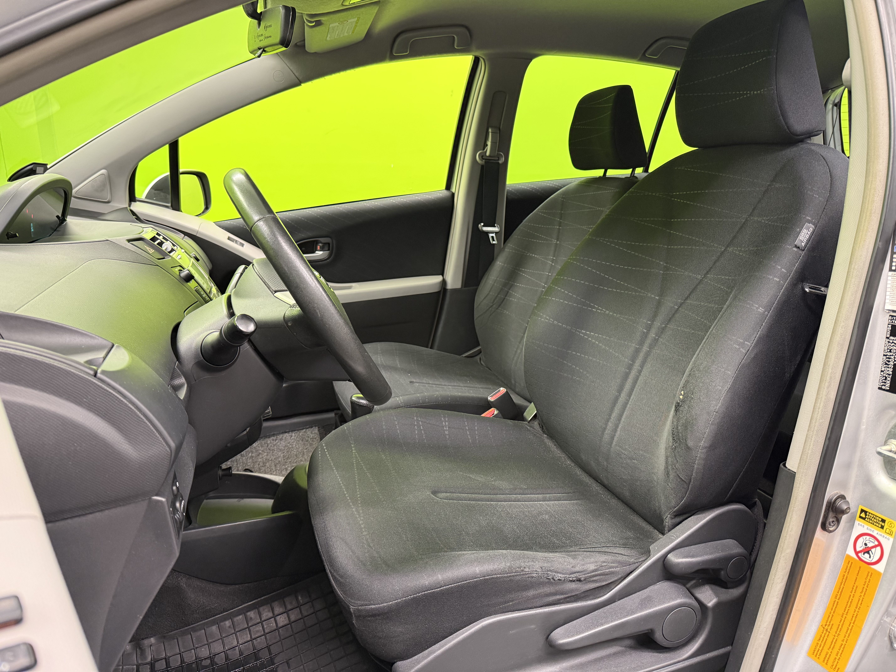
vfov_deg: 56.8
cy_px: 336
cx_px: 448
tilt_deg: -14.2
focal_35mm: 24
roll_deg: +0.1
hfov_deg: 71.6
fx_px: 621
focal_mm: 6.76
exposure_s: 1/50
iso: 320
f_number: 1.78
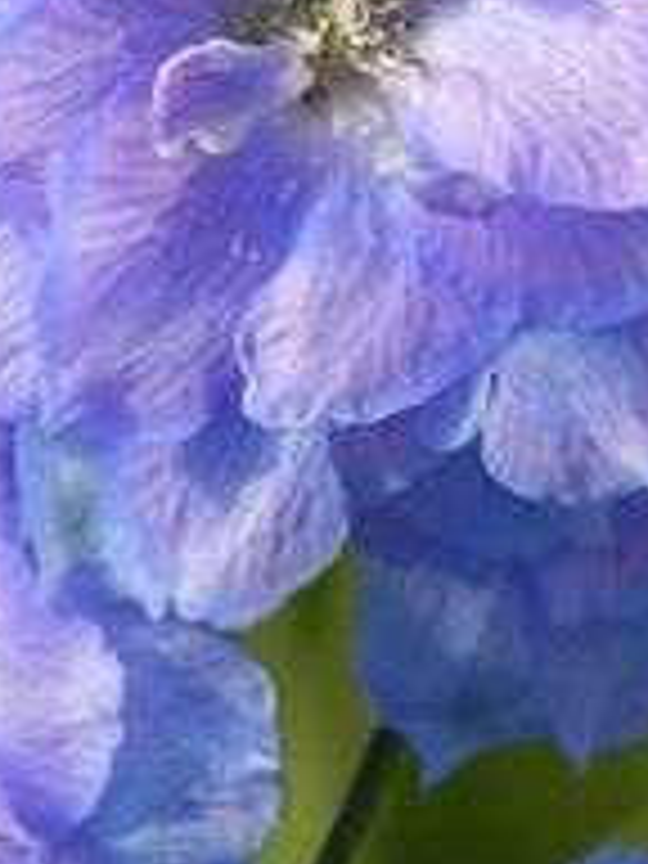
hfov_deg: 0.8
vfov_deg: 1.1
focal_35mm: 1771
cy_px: -778
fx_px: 44203
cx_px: -189
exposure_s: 1/400
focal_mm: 75.7
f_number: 5
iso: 160
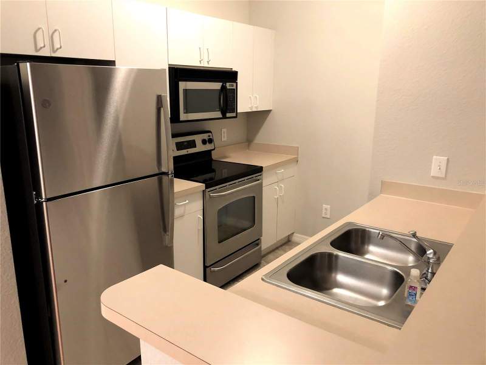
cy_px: 182
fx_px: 393
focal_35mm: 28
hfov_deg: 63.4
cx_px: 243
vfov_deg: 49.7
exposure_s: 1/15
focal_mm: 4
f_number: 1.8
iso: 80
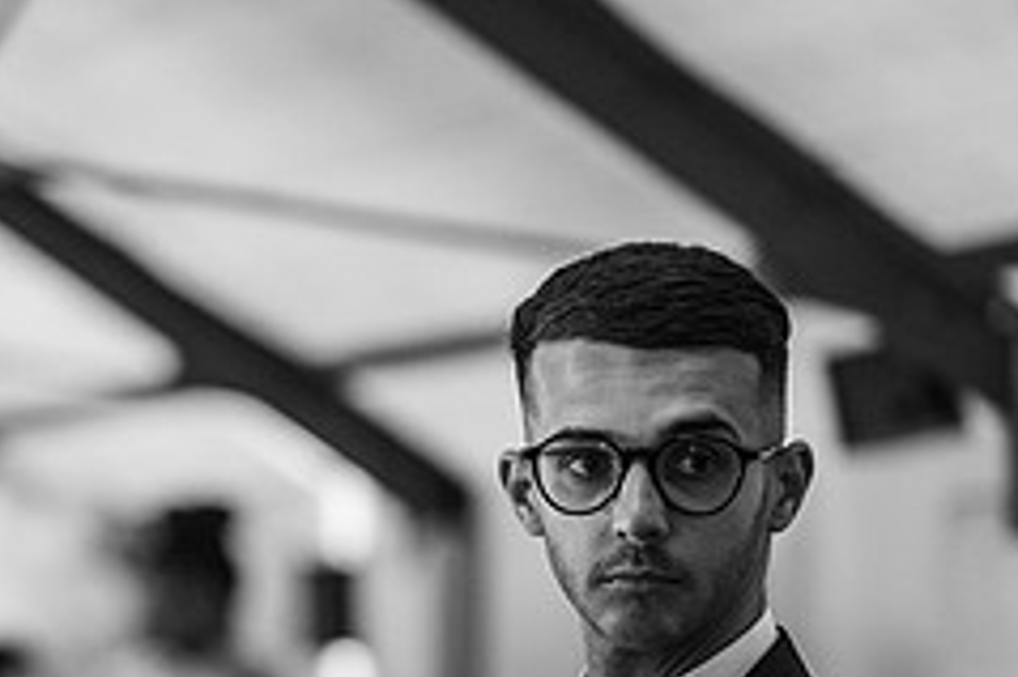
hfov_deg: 9.9
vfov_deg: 6.6
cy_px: 686
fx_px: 5821
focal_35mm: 206
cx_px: 68
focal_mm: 85
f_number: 1.8
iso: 560
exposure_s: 1/200
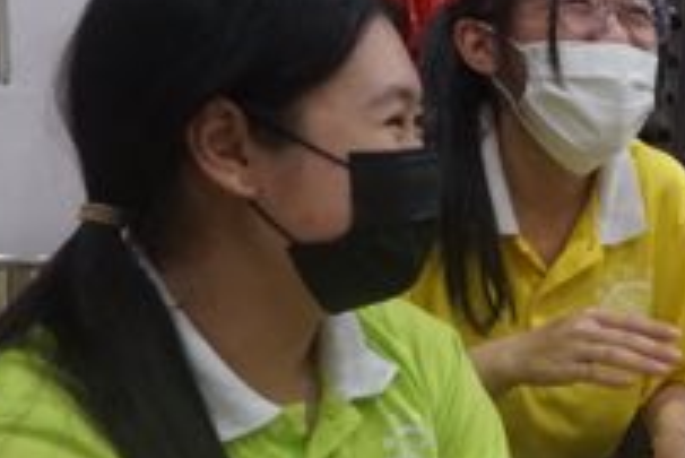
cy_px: 305
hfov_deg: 31.0
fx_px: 1085
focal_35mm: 57
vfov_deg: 23.7
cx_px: 763
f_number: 3.5
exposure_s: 1/160
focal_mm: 16
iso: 2000
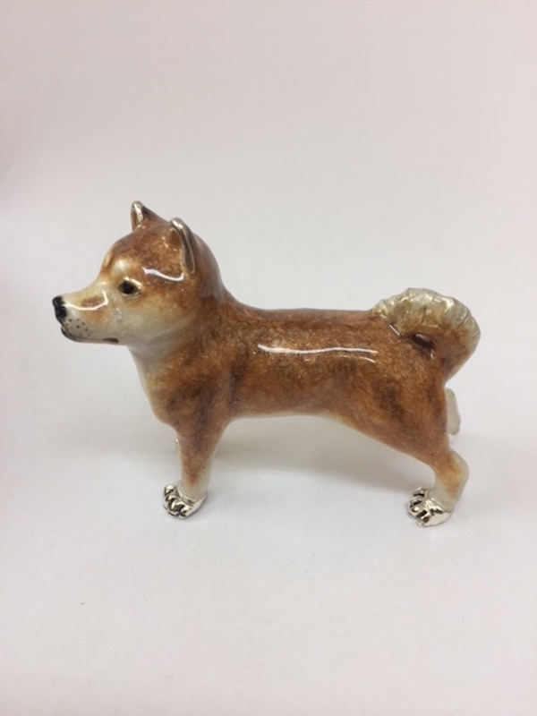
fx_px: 600
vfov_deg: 61.7
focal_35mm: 29
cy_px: 358
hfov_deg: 48.2
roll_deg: +0.8
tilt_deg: -34.7
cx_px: 268
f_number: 2.2
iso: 32
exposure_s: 1/50
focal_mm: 4.15
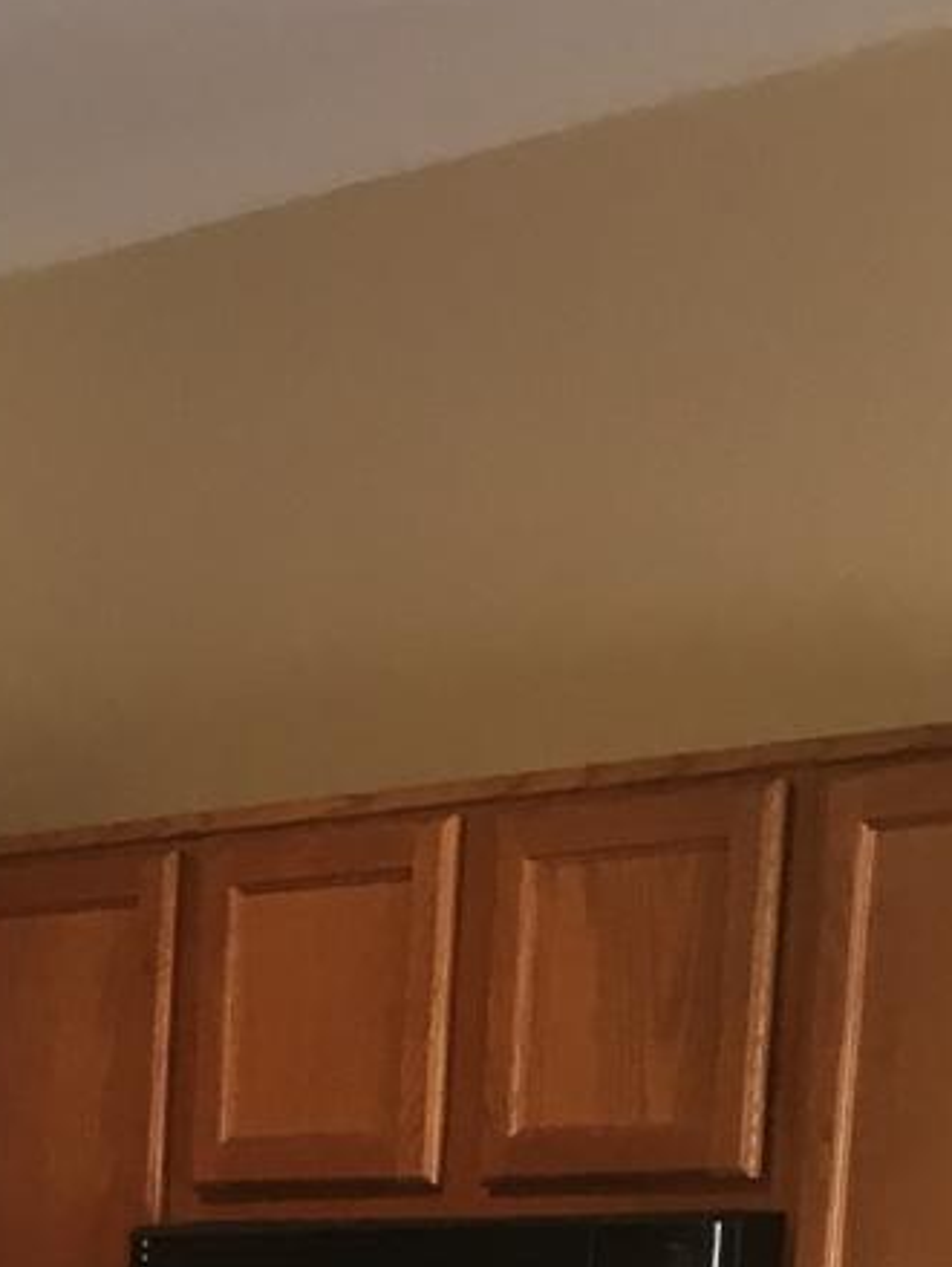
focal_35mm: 132
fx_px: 4833
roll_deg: +0.0
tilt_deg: -10.4
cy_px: 2361
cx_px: -551
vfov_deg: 13.3
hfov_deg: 10.8
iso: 50
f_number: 2.2
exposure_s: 1/30
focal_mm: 4.15
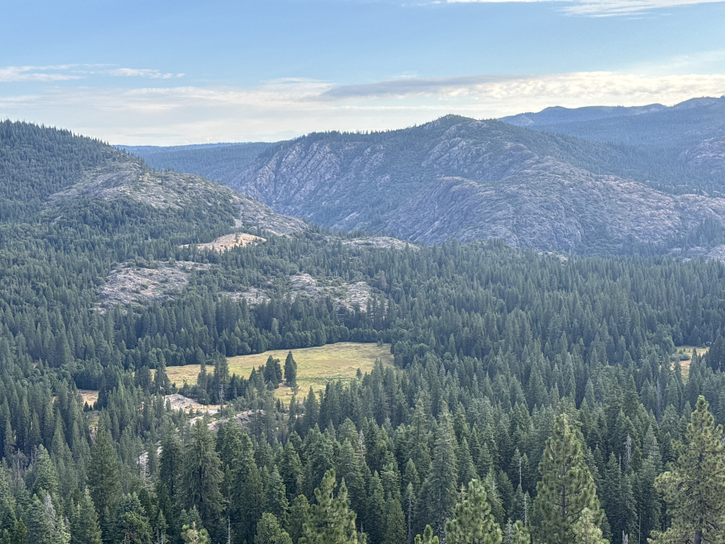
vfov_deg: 30.3
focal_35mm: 48
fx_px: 1005
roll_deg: -0.1
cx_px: 362
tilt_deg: -6.7
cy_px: 272
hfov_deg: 39.7
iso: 80
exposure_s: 1/1133
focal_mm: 6.76
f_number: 1.78
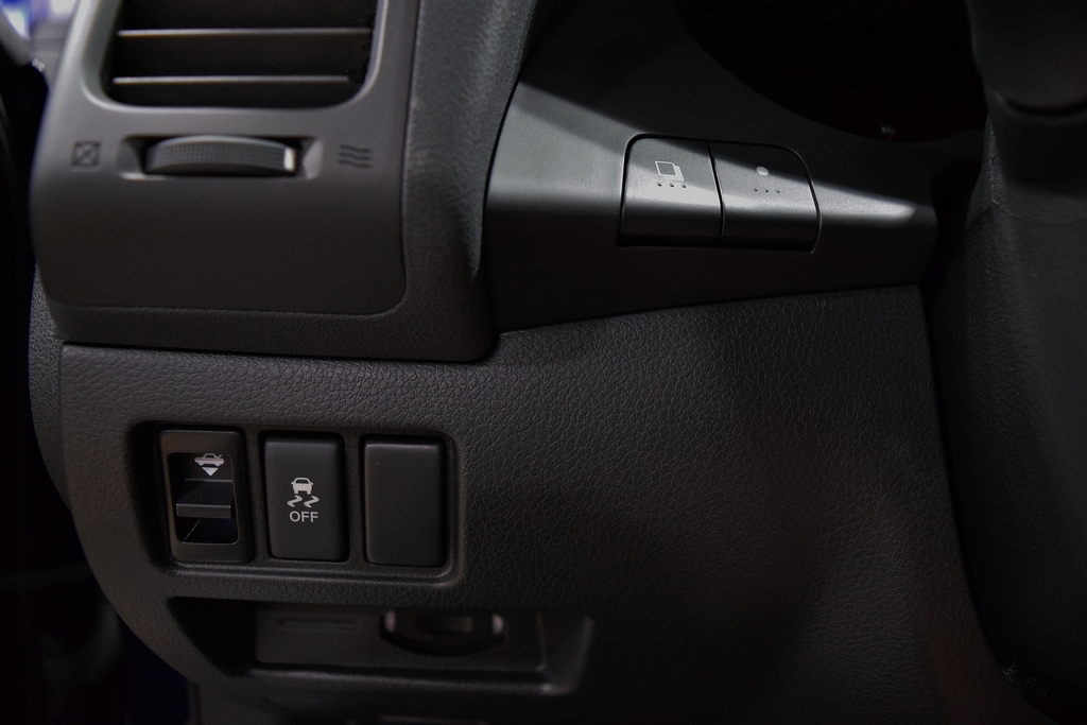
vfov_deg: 47.9
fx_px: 815
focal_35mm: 27
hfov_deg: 67.4
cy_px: 362
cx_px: 544
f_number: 3.5
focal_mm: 18
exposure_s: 1/50
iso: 6400
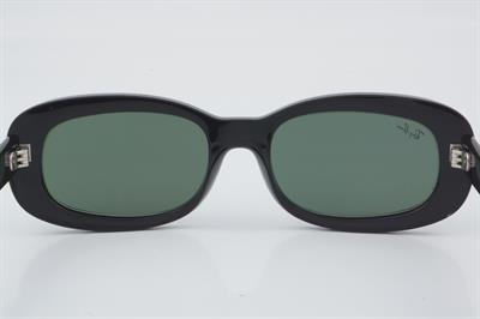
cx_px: 240
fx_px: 1099
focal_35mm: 82
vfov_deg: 16.5
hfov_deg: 24.6
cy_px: 160
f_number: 32
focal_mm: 55
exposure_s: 1/3
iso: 100
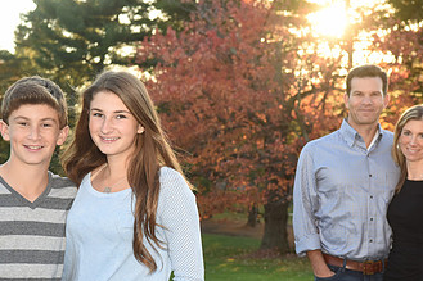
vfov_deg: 14.0
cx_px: 208
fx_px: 1139
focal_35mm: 97
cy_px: 205
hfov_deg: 21.0
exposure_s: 1/200
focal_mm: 55
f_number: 6.3
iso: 640
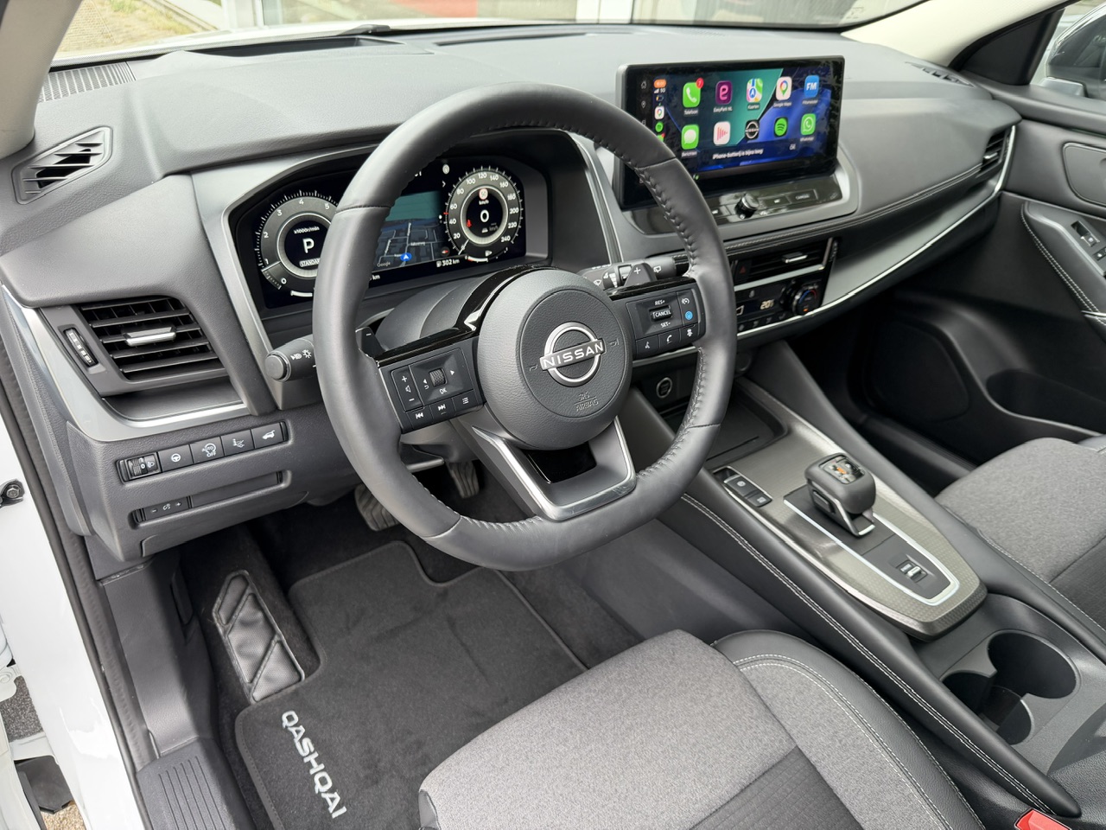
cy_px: 415
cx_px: 553
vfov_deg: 56.8
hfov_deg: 71.6
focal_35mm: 24
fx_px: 767
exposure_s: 1/141
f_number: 1.78
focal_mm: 6.76
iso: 160
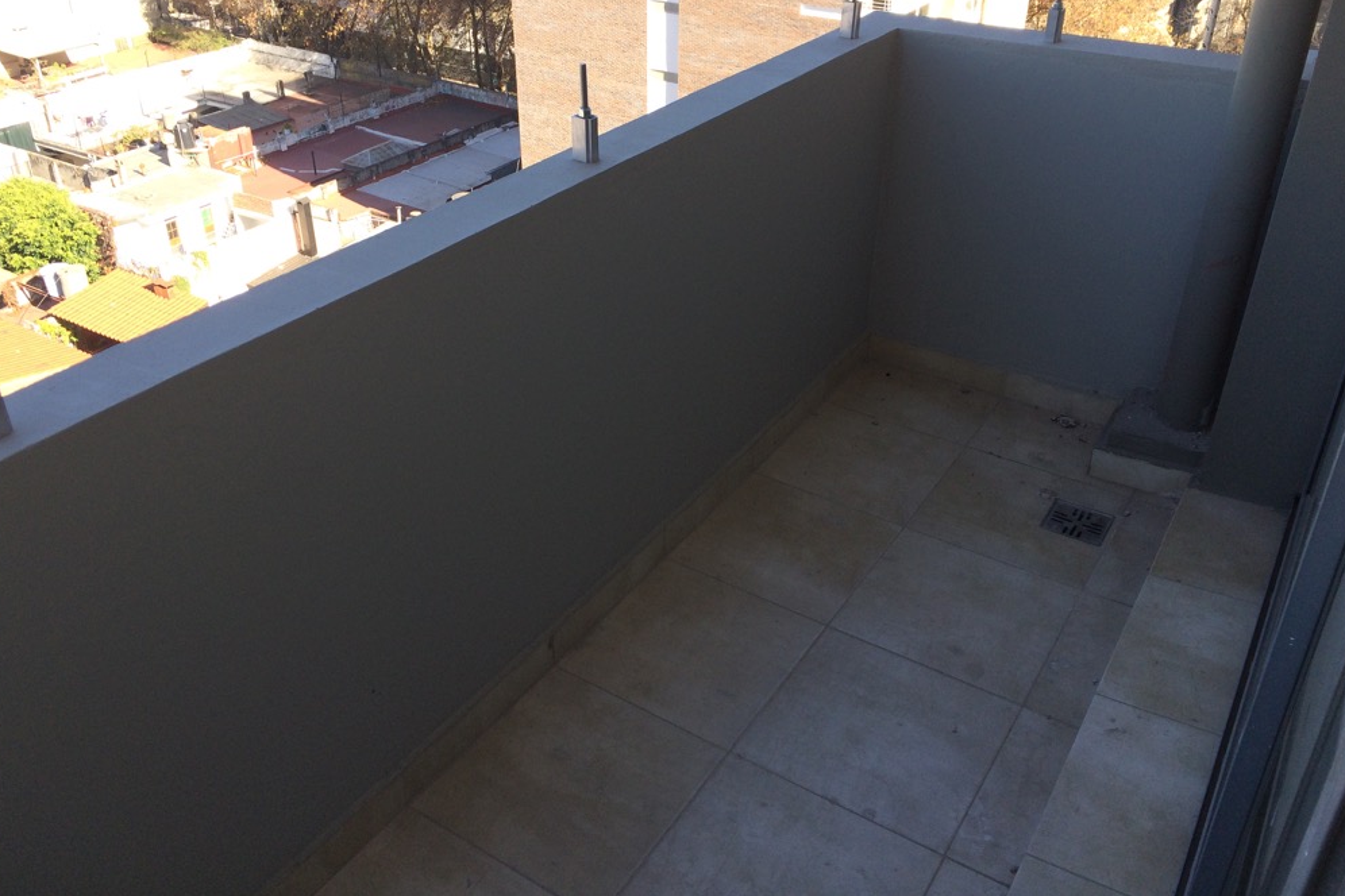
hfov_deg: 60.3
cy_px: 381
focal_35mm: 31
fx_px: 1158
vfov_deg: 42.2
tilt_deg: -29.9
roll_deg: -1.4
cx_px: 671
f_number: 2.2
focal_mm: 4.15
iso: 32
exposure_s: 1/519
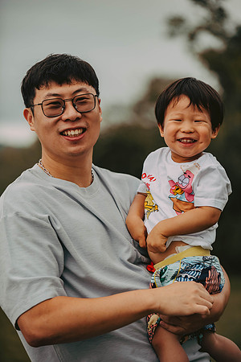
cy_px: 181
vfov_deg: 16.4
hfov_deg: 11.0
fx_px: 1255
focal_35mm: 125
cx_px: 120
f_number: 2.8
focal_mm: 125
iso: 640
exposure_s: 1/1250
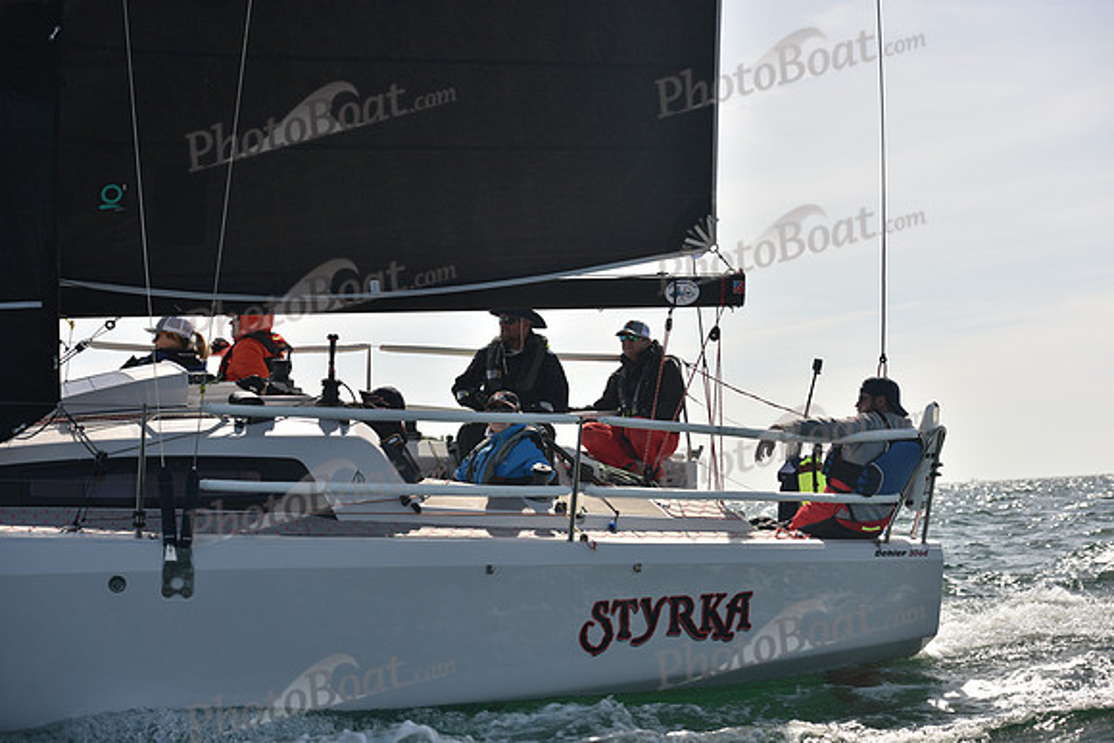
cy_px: 372
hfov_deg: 28.8
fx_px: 2167
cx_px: 557
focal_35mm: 70
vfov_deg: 19.5
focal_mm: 70
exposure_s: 1/640
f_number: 5
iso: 250
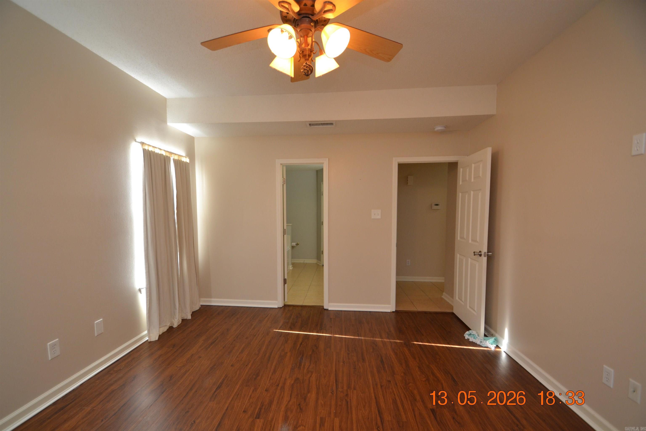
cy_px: 216
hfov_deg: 100.4
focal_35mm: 15
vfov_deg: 77.3
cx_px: 323
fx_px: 269
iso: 500
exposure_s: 1/60
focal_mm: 10
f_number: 3.5
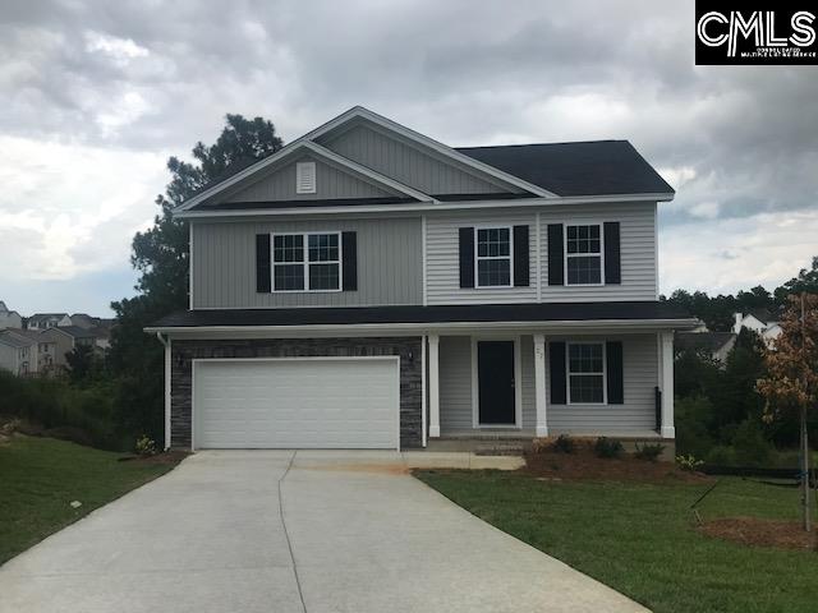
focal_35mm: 28
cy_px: 306
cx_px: 409
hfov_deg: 63.4
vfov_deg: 49.7
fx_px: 662
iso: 20
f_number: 1.8
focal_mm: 3.99
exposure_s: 1/2227
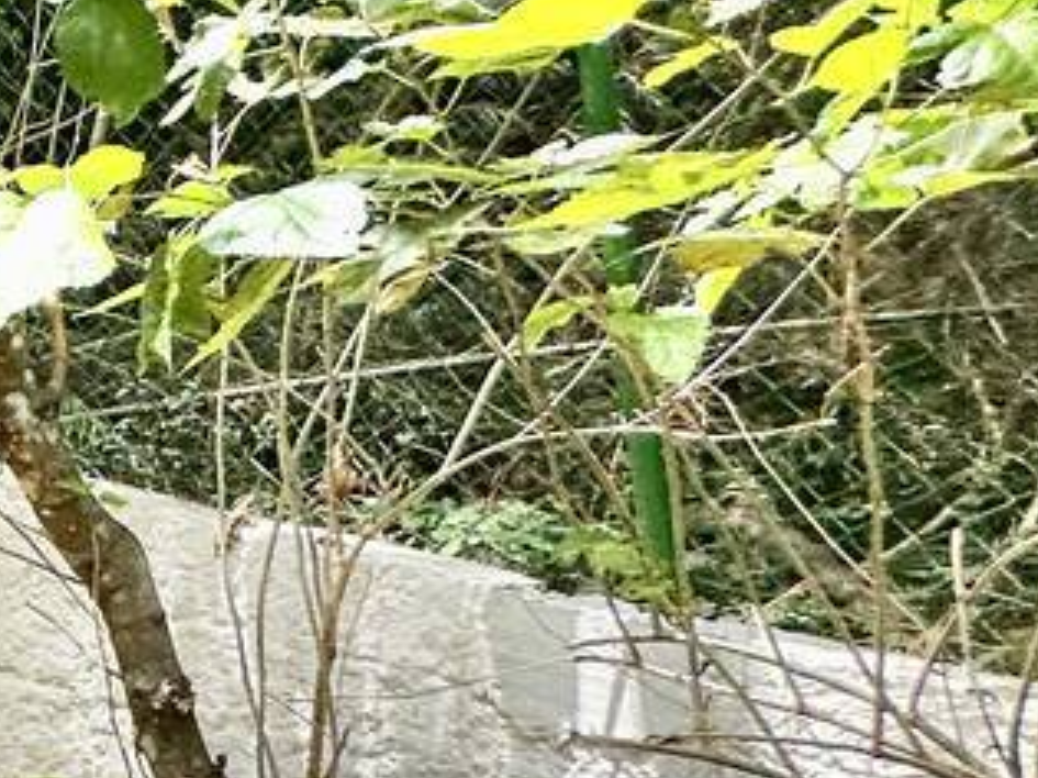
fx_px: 1918
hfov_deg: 17.0
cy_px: 669
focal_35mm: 64
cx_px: -1239
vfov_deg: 22.5
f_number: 2.2
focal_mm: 2.22
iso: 40
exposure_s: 1/651
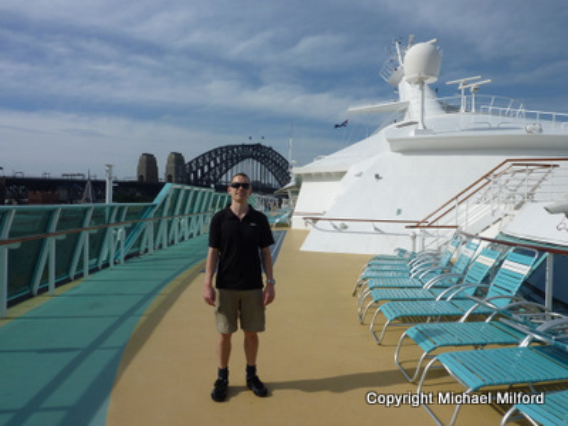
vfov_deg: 54.9
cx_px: 284
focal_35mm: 25
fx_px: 410
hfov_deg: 69.4
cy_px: 213
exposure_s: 1/800
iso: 80
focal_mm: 4.1
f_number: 5.6
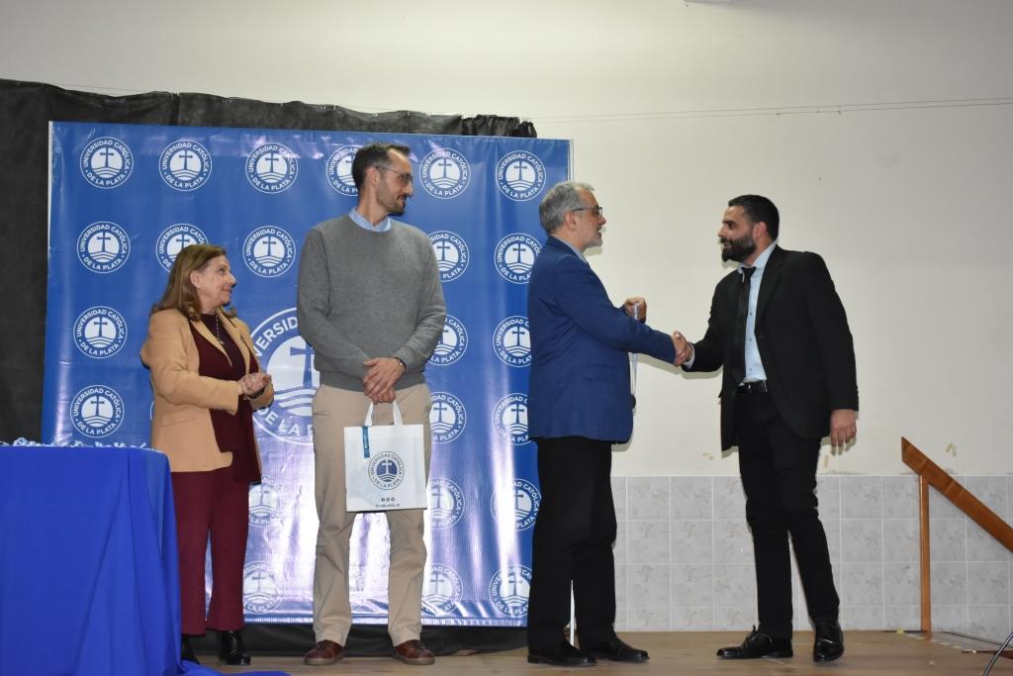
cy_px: 338
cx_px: 506
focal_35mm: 60
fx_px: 1688
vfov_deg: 22.6
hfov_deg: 33.4
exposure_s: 1/60
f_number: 8
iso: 1600
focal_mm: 40
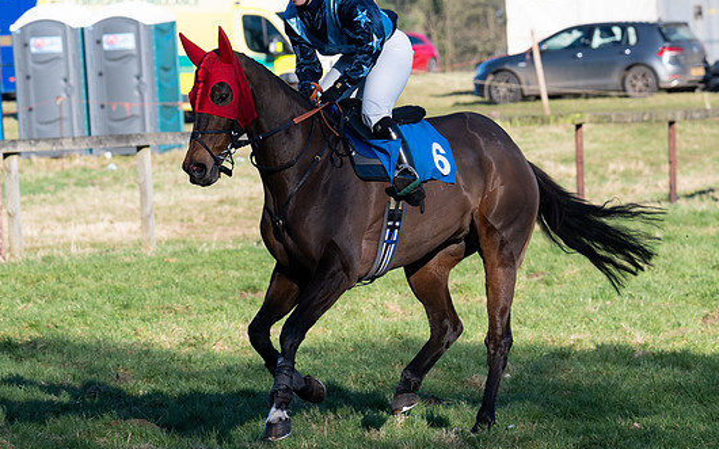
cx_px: 412
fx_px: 7033
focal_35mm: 359
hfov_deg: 5.9
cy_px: 294
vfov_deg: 3.7
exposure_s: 1/1250
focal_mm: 135
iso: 200
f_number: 5
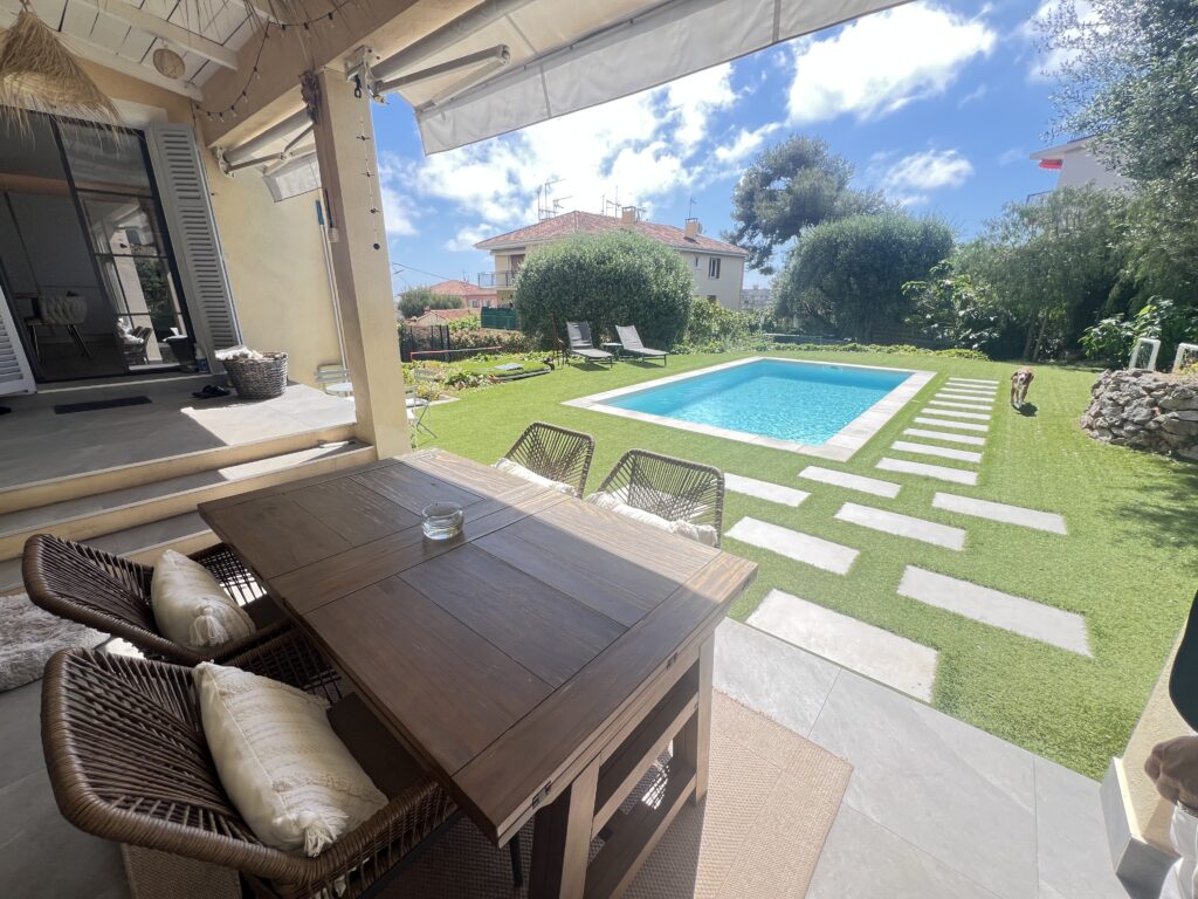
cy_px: 450
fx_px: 450
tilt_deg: -17.6
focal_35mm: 13
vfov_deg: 89.9
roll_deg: +0.1
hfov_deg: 106.2
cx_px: 599
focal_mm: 1.57
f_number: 1.8
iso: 32
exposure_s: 1/349
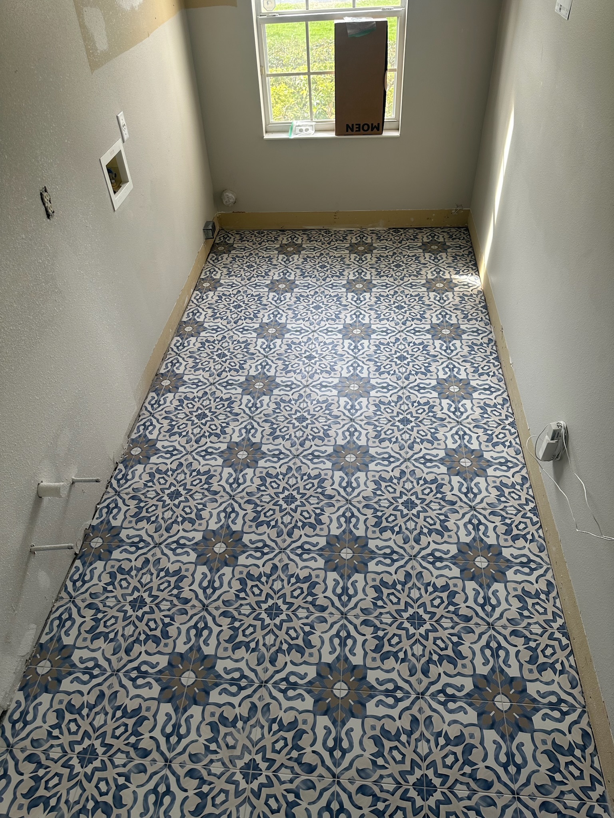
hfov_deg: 56.8
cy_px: 409
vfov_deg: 71.6
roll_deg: +3.2
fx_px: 568
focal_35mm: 24
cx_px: 307
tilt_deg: -42.5
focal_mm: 6.86
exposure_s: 1/123
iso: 64
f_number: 1.78
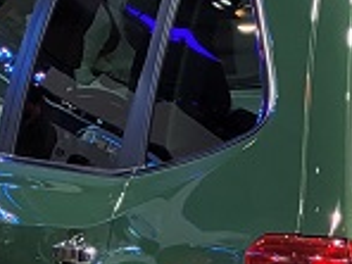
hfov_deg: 11.0
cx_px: 440
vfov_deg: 8.1
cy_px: 507
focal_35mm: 176
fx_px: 1790
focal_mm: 5.4
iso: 40
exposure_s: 1/137
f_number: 1.8
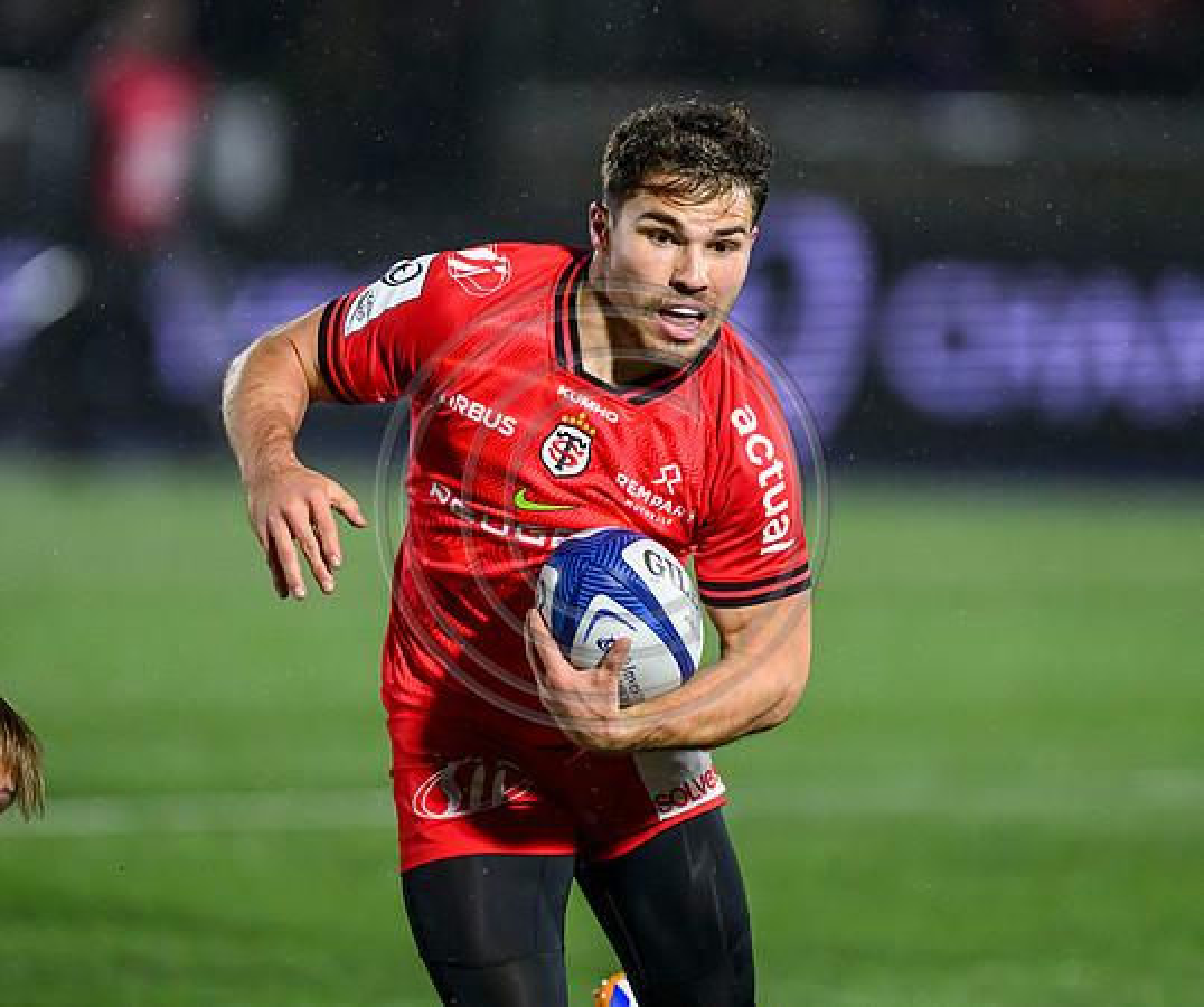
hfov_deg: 2.8
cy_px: 548
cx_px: 622
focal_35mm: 677
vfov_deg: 2.4
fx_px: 24549
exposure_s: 1/2500
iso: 5000
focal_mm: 400
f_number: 3.2
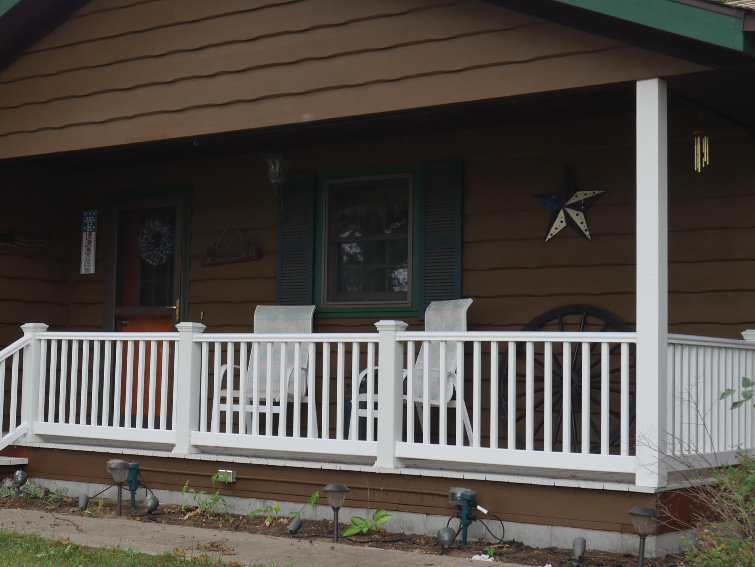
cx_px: 296
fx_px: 1375
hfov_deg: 30.6
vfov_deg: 23.3
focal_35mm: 63
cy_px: 248
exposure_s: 1/125
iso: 200
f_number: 5
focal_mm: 20
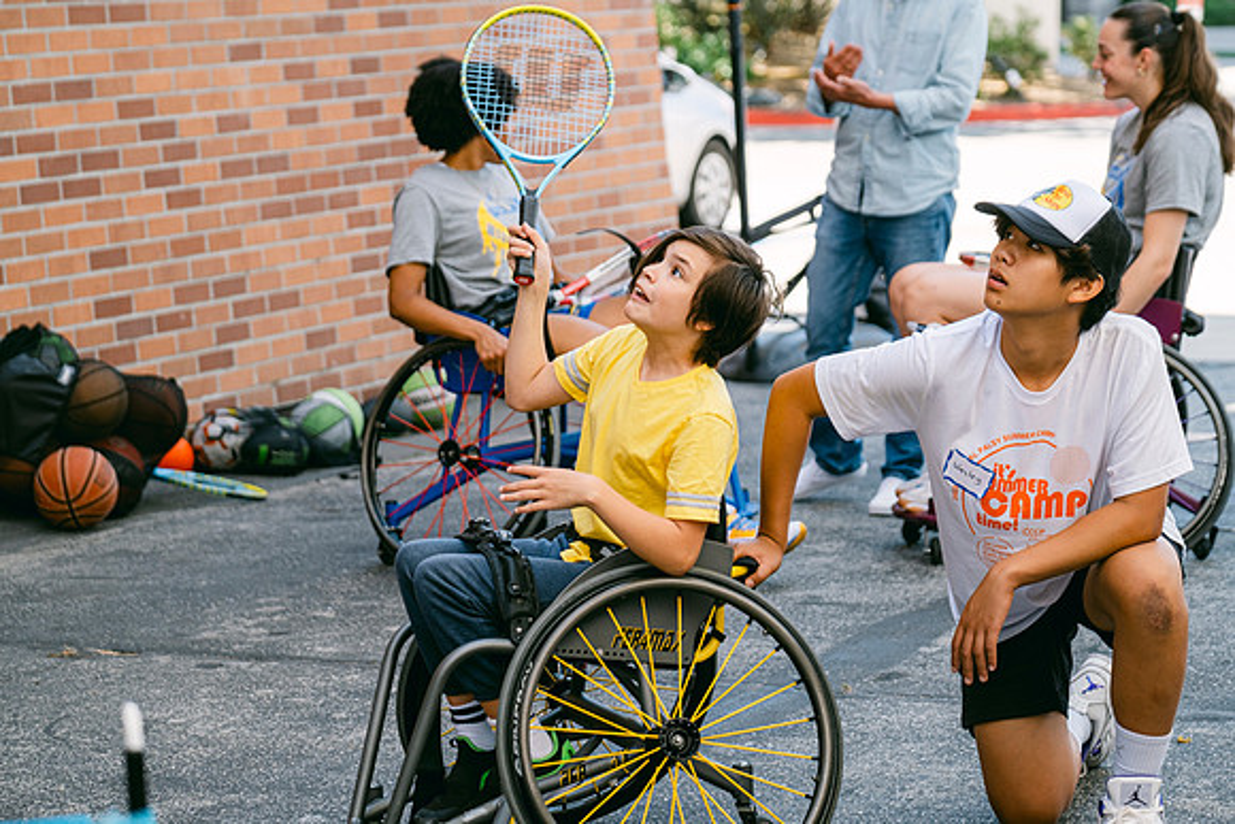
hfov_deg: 19.1
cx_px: 618
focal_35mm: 107
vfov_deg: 12.8
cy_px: 412
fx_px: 3671
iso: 160
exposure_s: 1/350
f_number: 2.8
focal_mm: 71.5
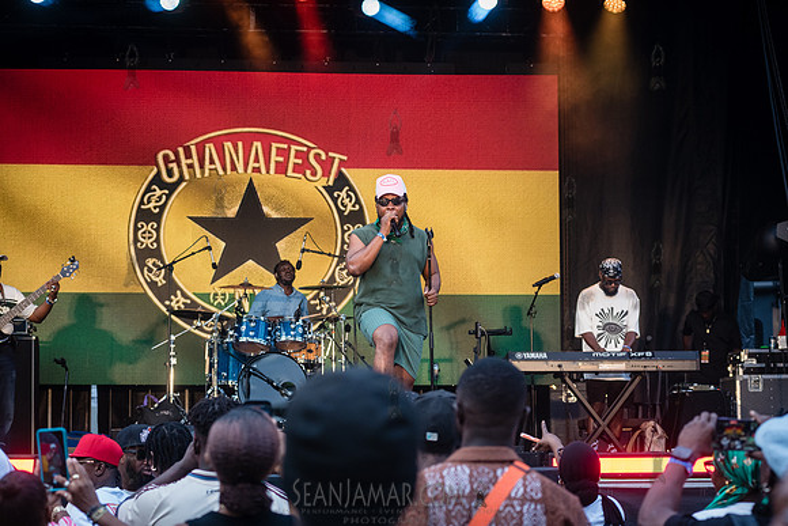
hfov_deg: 21.6
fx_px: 2062
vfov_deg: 14.5
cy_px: 263
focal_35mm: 94
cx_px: 394
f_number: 4.5
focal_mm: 92
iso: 1600
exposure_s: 1/640
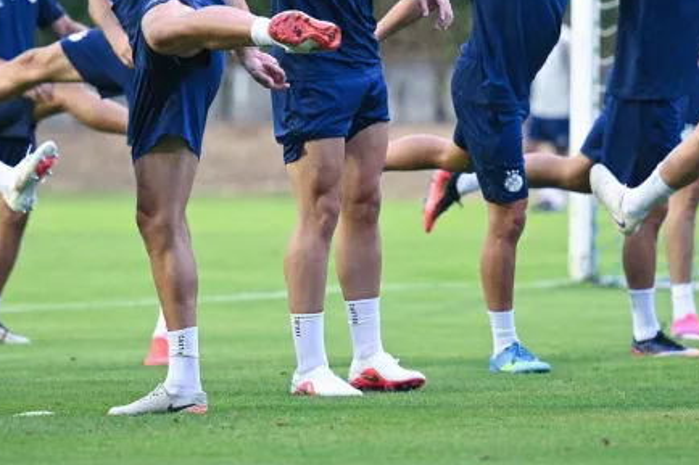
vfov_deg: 3.2
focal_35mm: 433
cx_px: 303
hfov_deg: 4.8
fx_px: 8404
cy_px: 90
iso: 5000
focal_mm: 165
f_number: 2.8
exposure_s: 1/1250
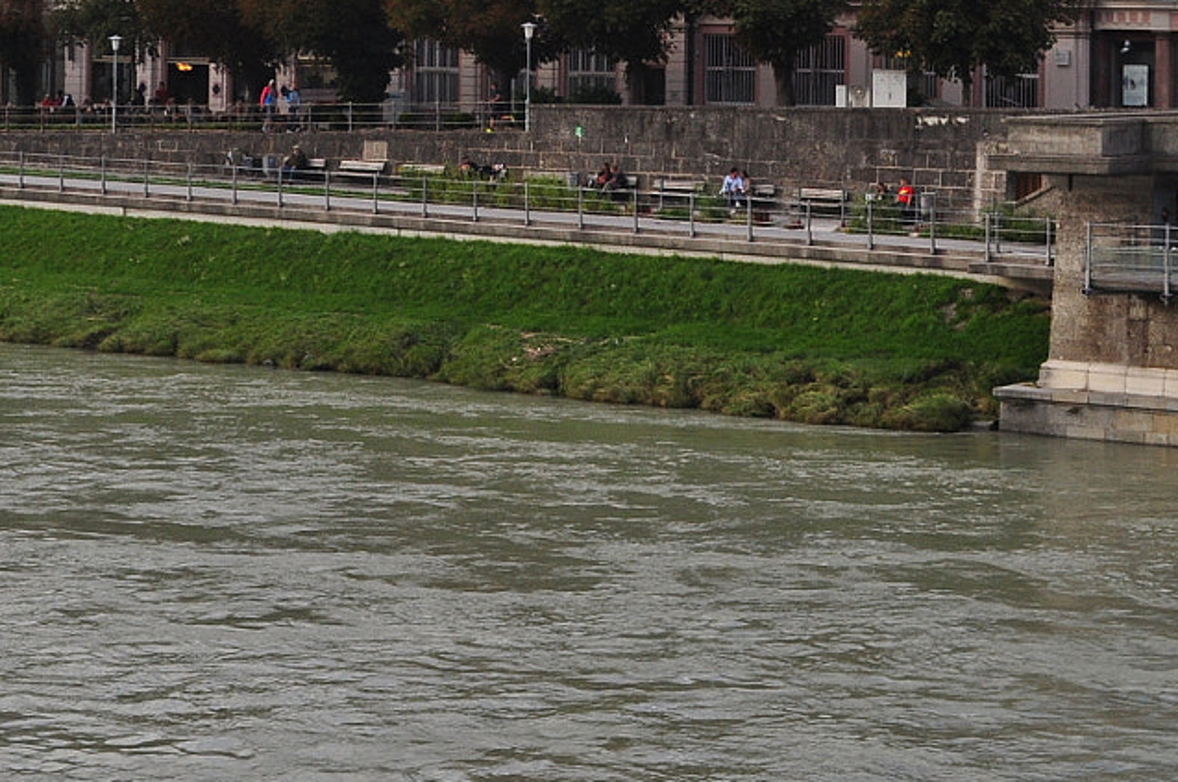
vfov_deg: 12.2
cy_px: -151
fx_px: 3571
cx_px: 438
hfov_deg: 18.7
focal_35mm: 109
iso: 320
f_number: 8
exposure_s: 1/60
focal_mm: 29
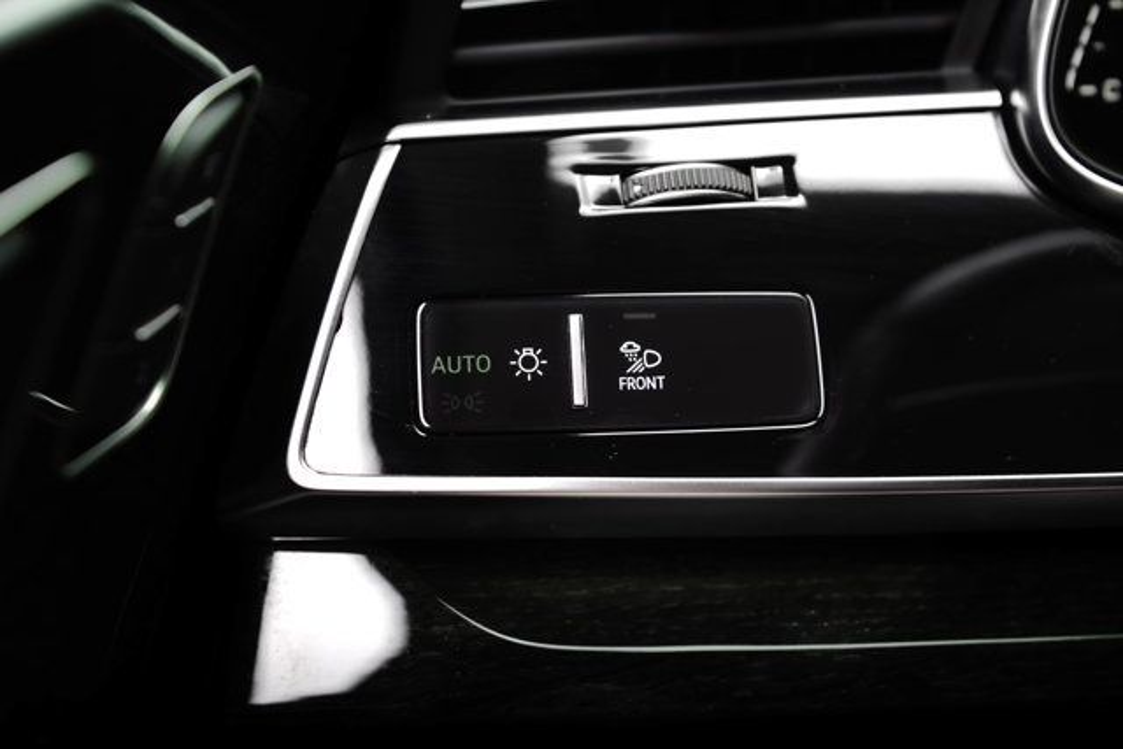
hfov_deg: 40.3
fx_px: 1529
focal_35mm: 49
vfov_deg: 27.5
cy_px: 374
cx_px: 562
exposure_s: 1/200
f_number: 4
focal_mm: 44
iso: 640
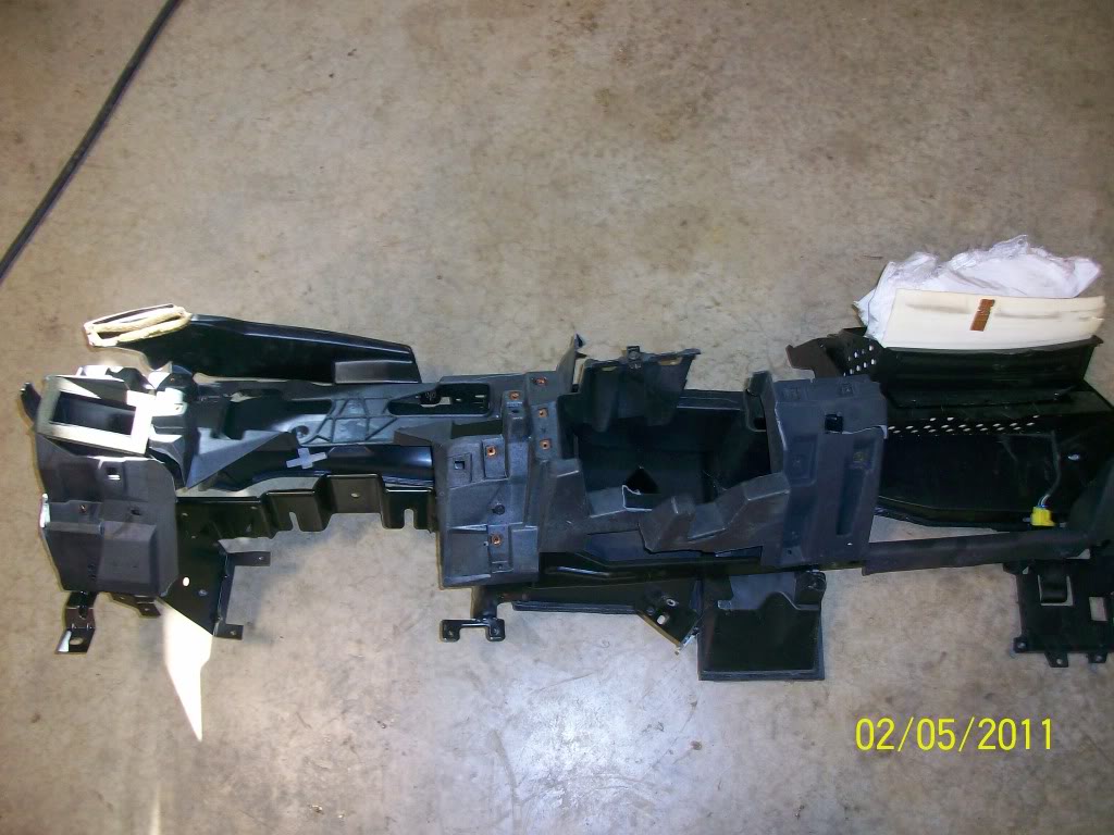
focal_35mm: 34
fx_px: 1094
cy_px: 418
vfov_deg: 41.8
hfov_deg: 54.0
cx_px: 557
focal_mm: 5.7
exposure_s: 1/60
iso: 160
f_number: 2.8
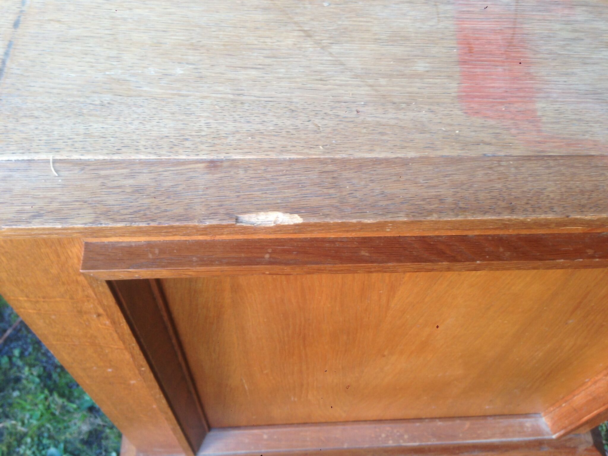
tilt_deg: -61.6
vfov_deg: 42.9
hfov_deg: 55.4
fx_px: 580
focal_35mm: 33
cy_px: 228
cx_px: 304
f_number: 2.4
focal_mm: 4.12
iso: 50
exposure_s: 1/20
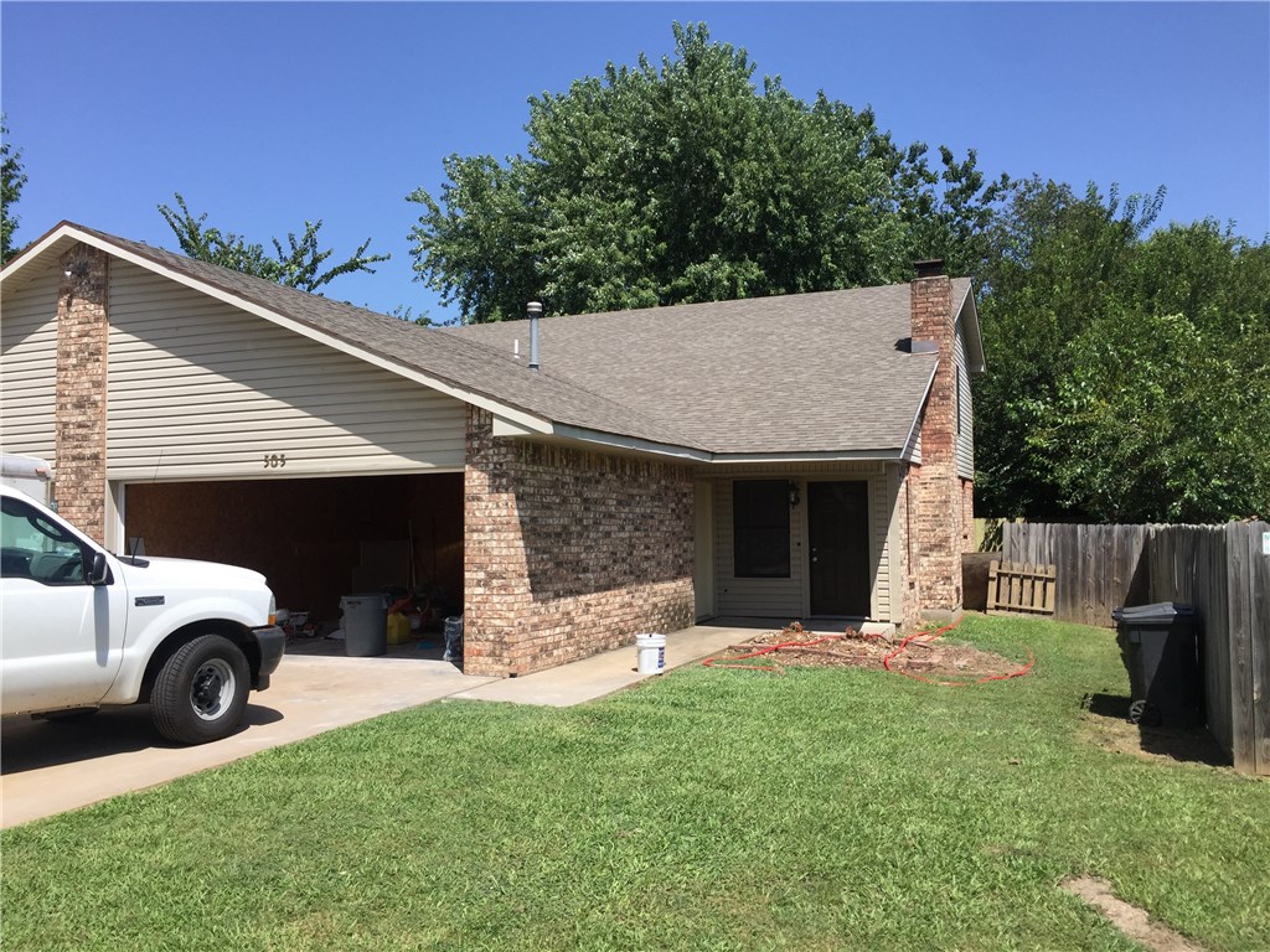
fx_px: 1064
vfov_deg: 48.2
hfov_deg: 61.7
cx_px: 635
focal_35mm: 29
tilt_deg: +4.9
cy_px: 476
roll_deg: -0.4
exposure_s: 1/1883
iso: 32
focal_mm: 4.15
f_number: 2.2
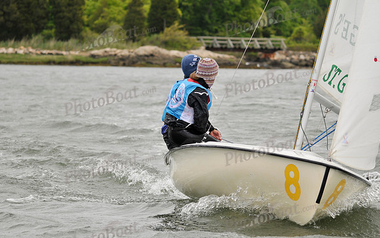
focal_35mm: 208
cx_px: 190
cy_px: 124
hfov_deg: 10.1
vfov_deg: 6.3
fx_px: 2149
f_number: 5.6
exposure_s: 1/1000
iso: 200
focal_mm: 135
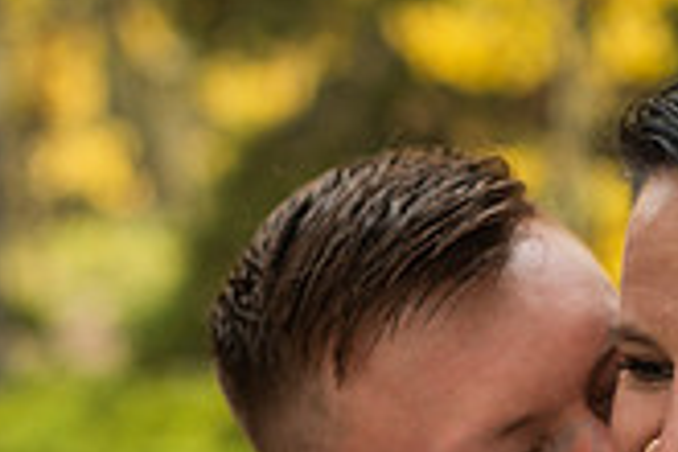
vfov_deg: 7.7
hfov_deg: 11.7
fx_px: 3314
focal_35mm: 176
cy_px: 596
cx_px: 370
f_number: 2.5
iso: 500
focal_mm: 50
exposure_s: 1/250
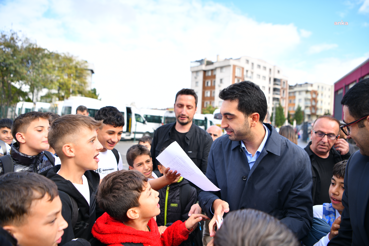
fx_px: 246
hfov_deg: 73.7
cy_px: 123
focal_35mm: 24
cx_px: 184
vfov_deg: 53.1
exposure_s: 1/640
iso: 160
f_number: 2.8
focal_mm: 24
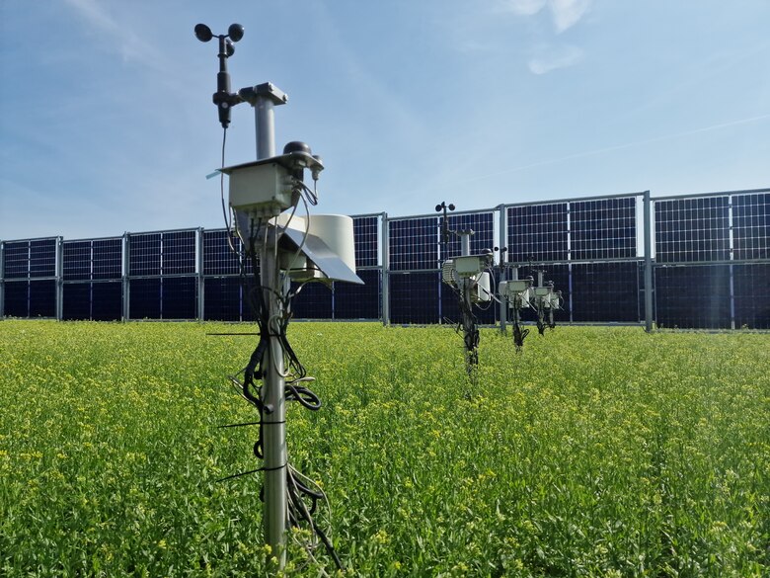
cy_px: 289
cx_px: 385
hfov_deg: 73.9
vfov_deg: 58.9
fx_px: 512
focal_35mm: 23
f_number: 1.8
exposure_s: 1/16129
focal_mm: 6.4
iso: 50
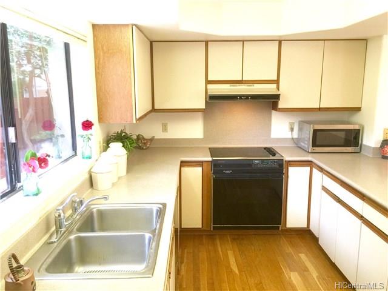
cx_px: 194
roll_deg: -0.5
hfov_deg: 61.7
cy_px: 146
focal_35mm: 29
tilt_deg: -10.6
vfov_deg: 48.2
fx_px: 325
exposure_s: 1/30
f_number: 2.2
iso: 50
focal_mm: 4.15
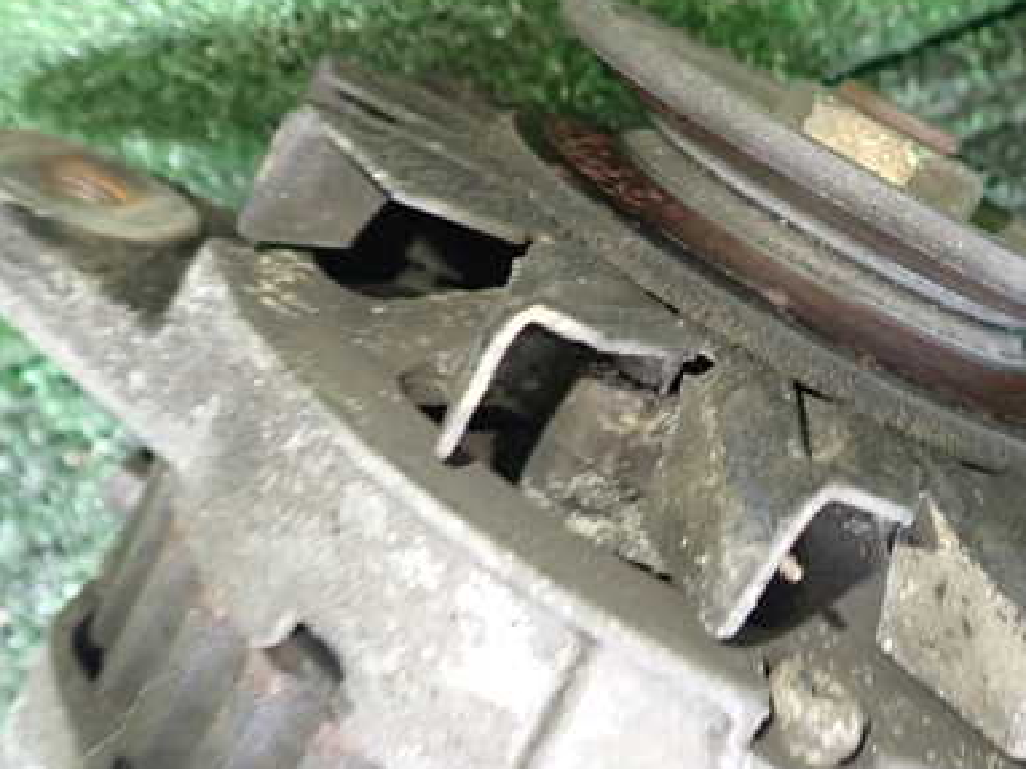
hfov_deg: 40.0
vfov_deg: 30.8
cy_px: 308
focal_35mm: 47
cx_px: 672
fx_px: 1393
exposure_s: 1/30
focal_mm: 5.4
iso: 400
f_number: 2.3
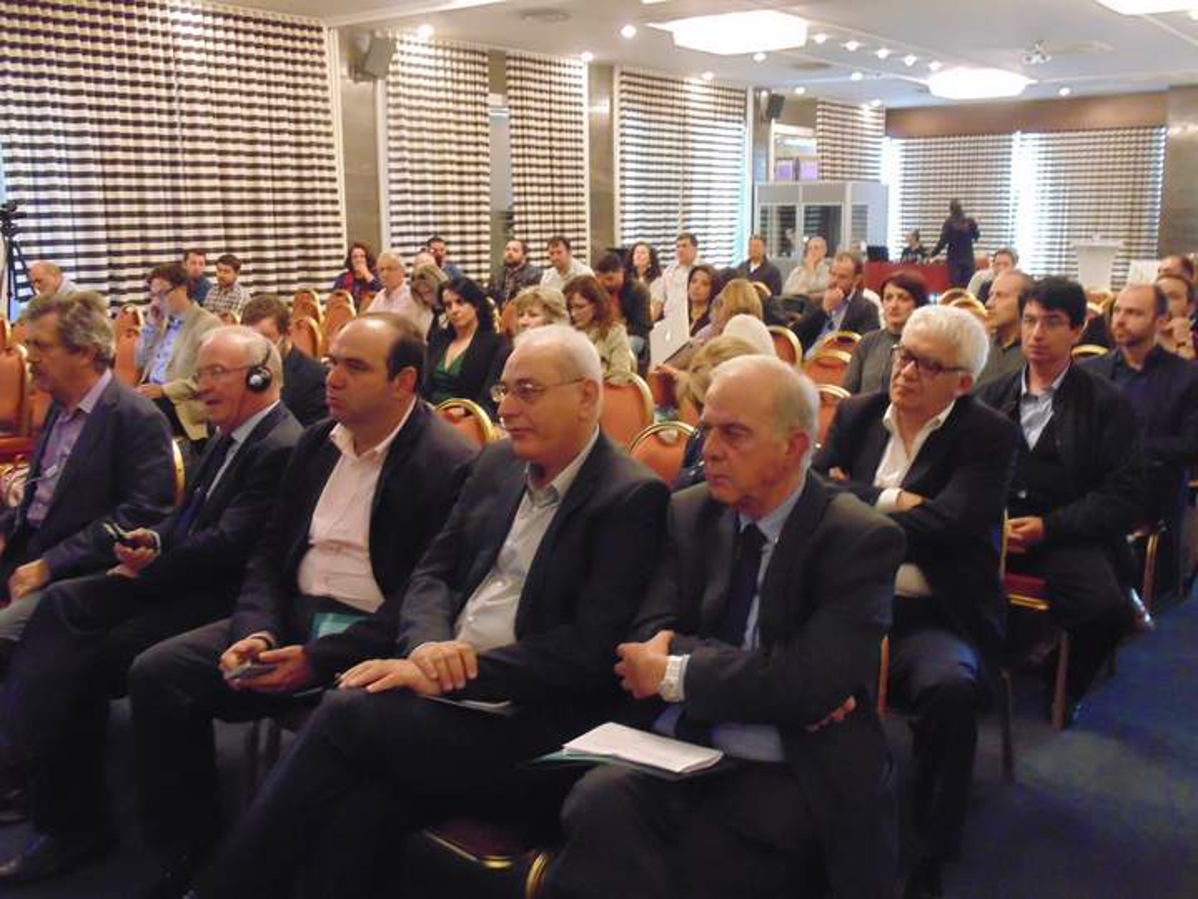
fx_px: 1177
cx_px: 599
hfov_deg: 54.0
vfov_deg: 41.8
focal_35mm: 34
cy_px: 450
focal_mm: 6.2
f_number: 3.4
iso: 800
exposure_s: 1/20
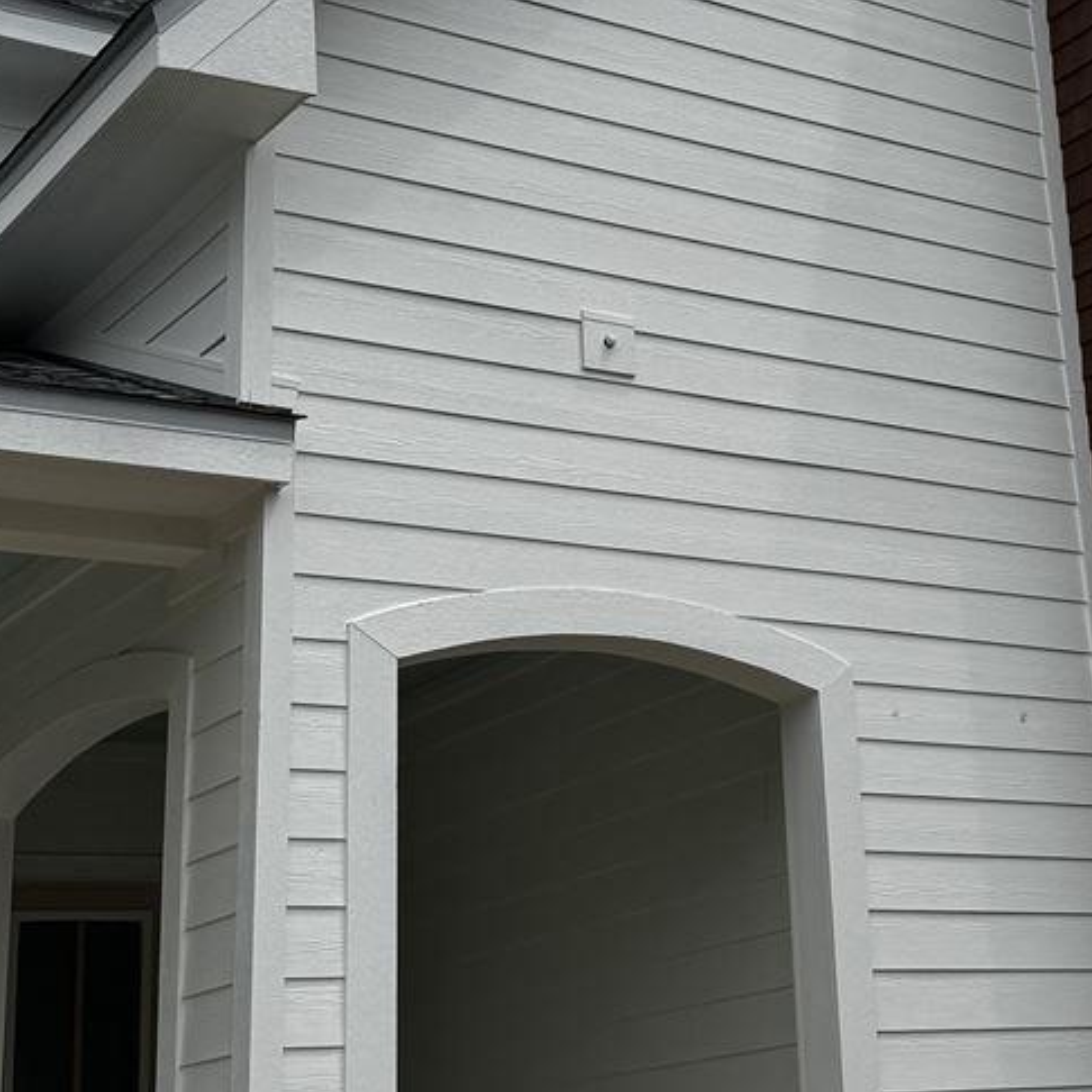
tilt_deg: +18.6
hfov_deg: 25.2
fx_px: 2391
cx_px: 919
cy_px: 393
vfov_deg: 25.6
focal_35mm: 67
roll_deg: +5.6
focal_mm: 6.76
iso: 80
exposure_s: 1/6410
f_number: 1.78
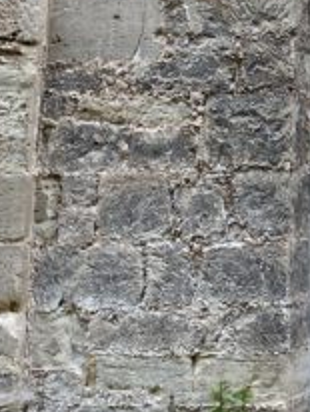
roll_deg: +0.7
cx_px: 544
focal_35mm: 129
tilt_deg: +15.1
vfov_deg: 14.3
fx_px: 1537
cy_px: -190
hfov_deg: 10.8
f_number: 1.8
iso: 32
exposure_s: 1/126
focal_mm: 4.25
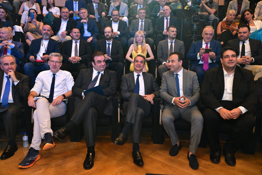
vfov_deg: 46.4
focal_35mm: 28
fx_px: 204
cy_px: 88
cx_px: 131
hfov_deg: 65.5
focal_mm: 28
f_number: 4.5
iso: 8000
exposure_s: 1/200
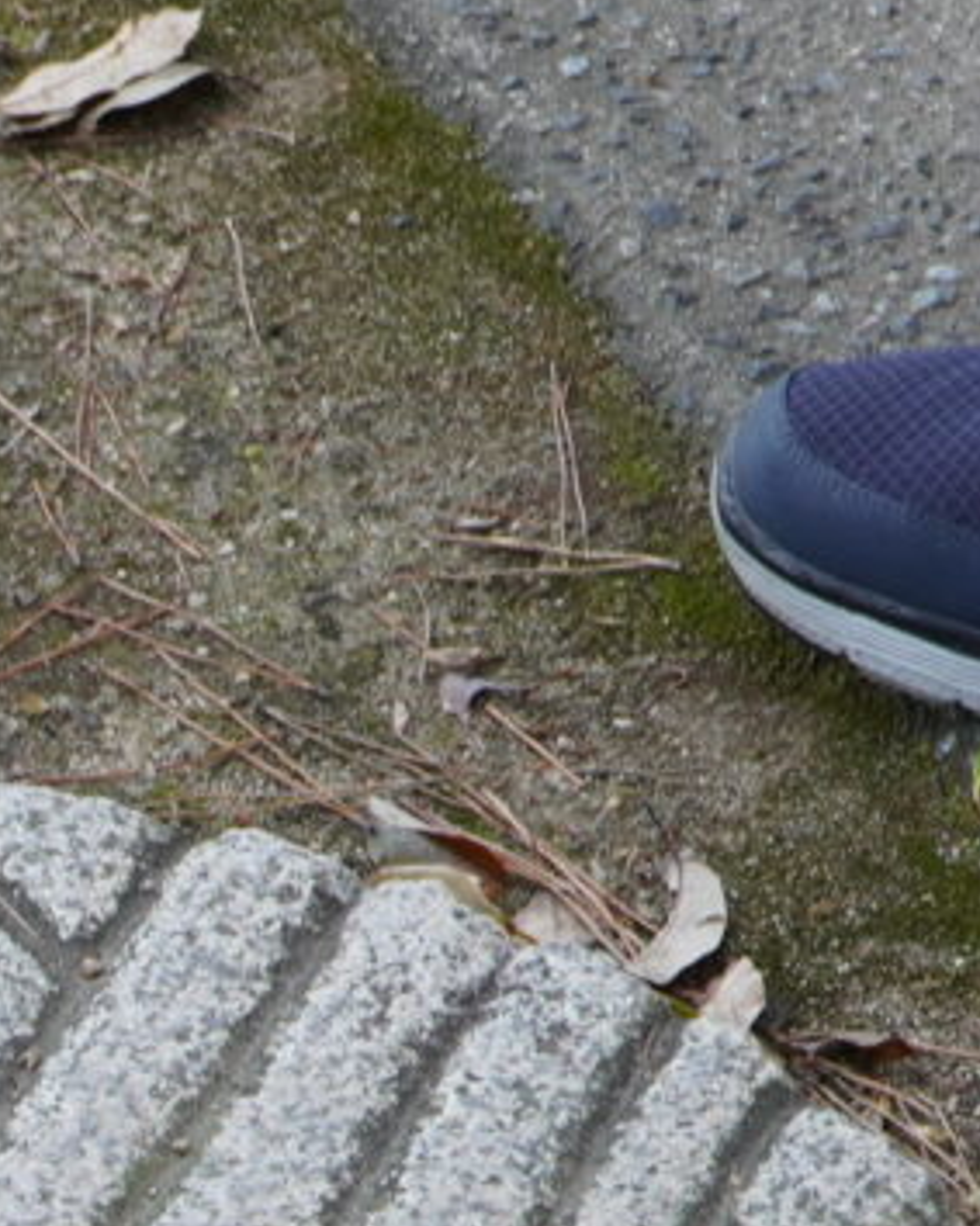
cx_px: -928
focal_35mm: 231
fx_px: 8366
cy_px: 1498
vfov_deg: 8.3
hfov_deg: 6.5
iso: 125
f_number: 6.3
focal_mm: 29
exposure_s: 1/50
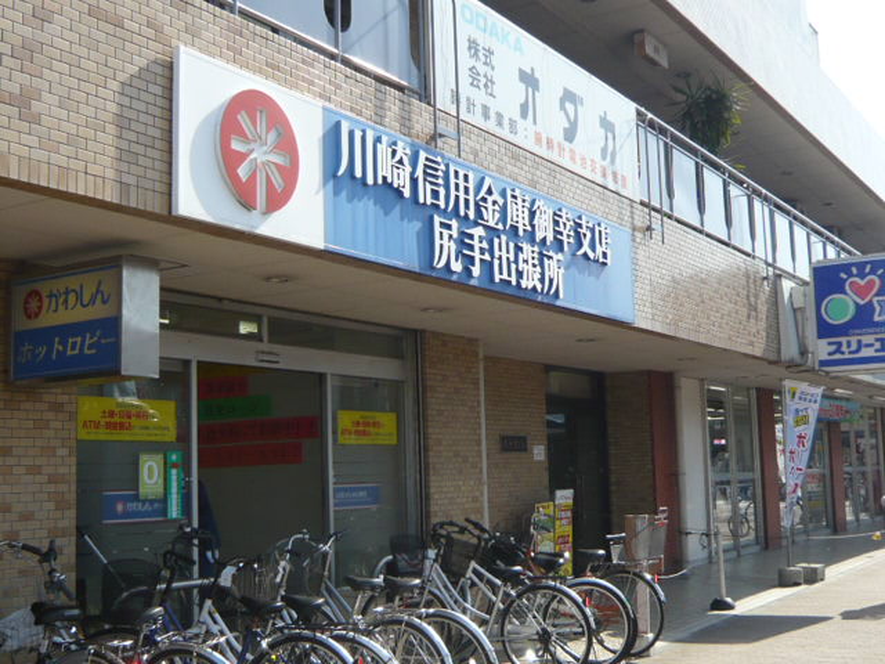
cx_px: 442
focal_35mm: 45
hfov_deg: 42.1
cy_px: 332
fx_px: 1150
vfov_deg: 32.2
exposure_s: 1/640
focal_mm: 4.9
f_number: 2.9
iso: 100
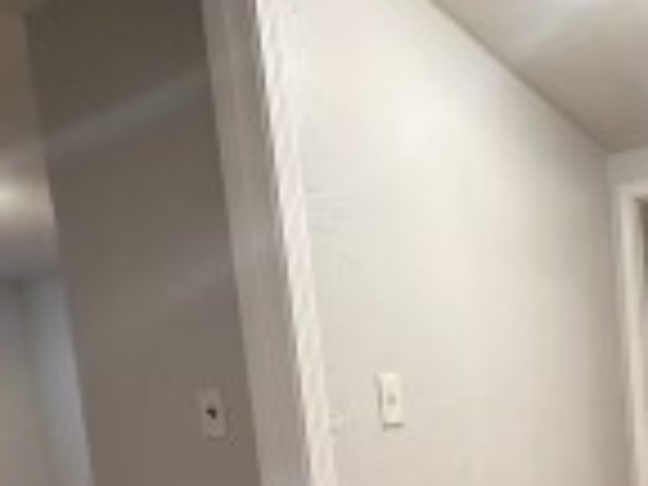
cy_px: 472
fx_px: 730
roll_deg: +4.4
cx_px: 562
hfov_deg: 44.3
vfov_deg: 34.0
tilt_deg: -6.3
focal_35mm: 39
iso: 200
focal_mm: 2.22
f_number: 2.2
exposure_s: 1/60
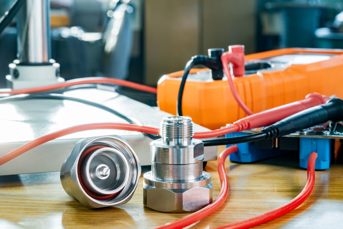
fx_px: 572
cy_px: 114
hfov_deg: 33.4
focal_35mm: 60
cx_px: 172
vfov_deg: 22.6
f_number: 20
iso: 100
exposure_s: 1/4
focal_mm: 60
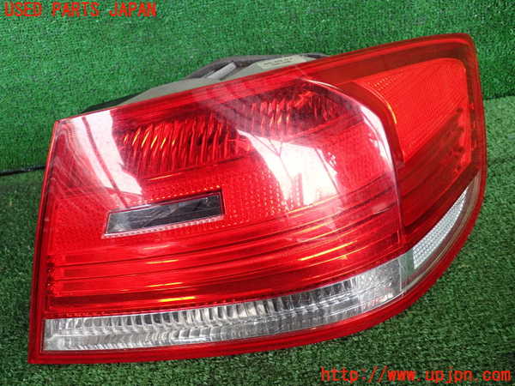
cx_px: 258
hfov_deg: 45.8
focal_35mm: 41
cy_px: 193
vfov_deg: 35.1
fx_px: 610
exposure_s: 1/125
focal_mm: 7.31
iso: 400
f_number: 2.8
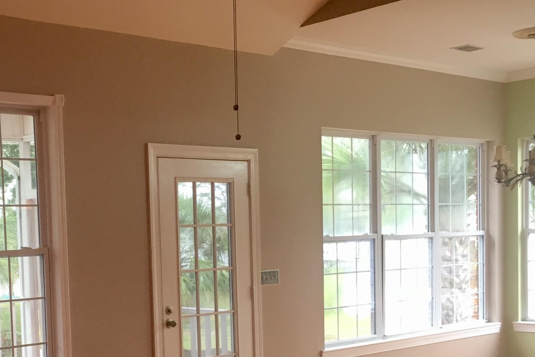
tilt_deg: -2.4
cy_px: 293
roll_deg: +1.1
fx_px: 862
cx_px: 130
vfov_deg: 23.0
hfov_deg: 33.7
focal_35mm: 58
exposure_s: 1/30
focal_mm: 4.15
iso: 80
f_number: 2.2
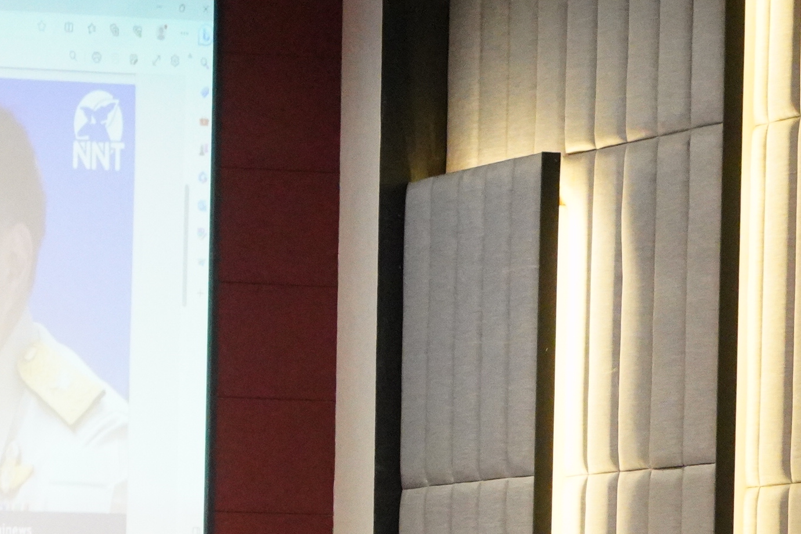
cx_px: -356
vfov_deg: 5.7
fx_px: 5251
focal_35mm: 236
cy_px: 877
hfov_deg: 8.5
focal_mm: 63
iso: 10000
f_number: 5
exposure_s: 1/160
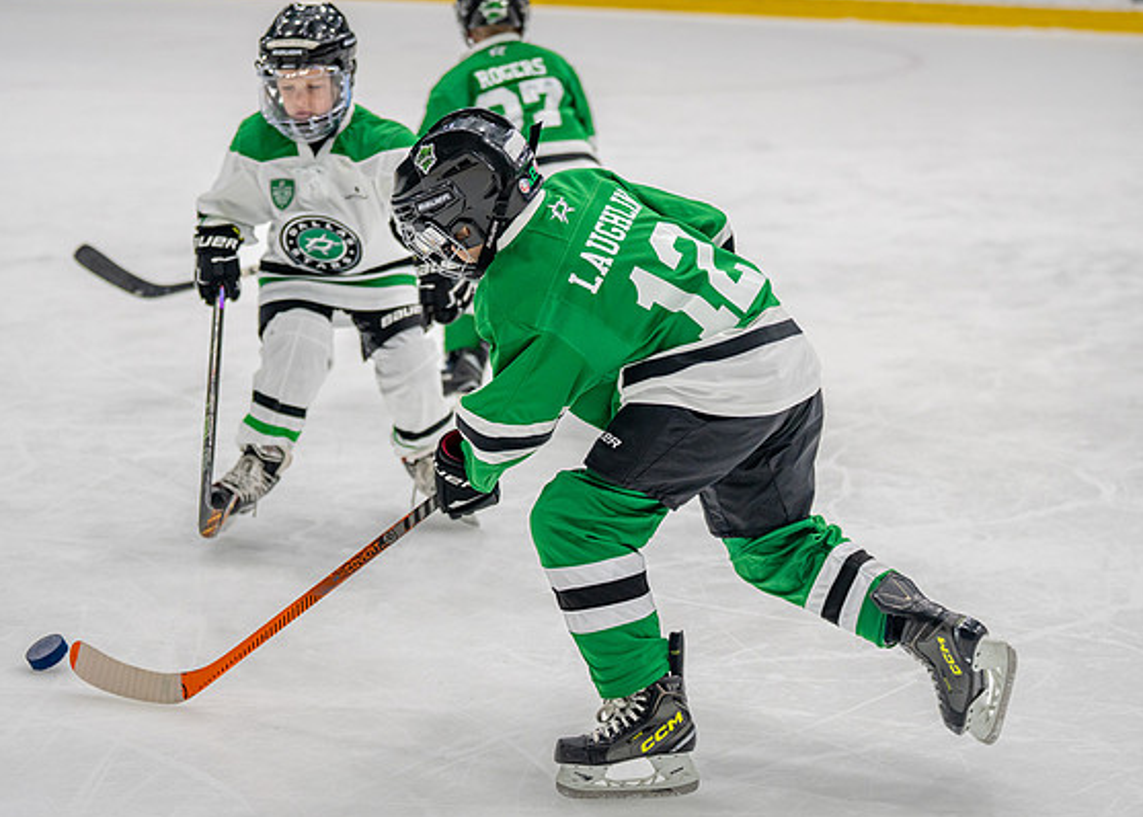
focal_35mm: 90
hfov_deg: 22.1
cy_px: 434
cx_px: 578
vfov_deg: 15.9
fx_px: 2922
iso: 800
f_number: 2.8
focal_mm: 70
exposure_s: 1/1000
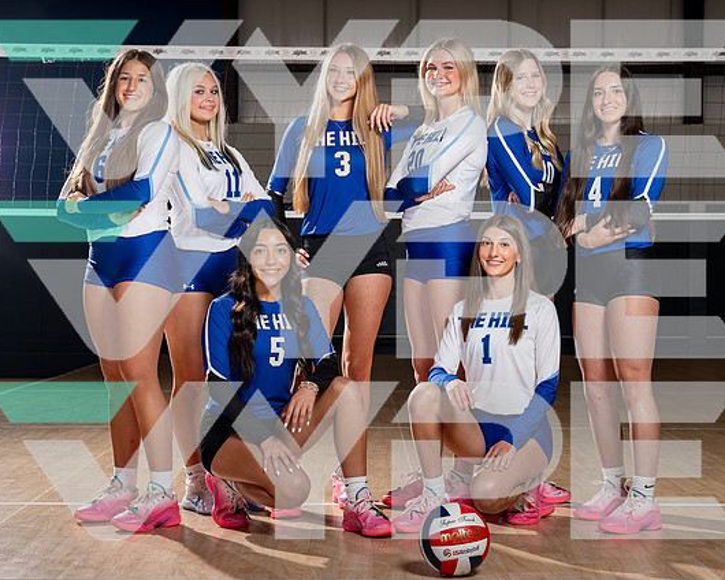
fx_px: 1438
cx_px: 367
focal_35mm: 67
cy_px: 280
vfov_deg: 22.8
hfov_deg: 28.3
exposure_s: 1/250
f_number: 8
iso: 100
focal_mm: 56
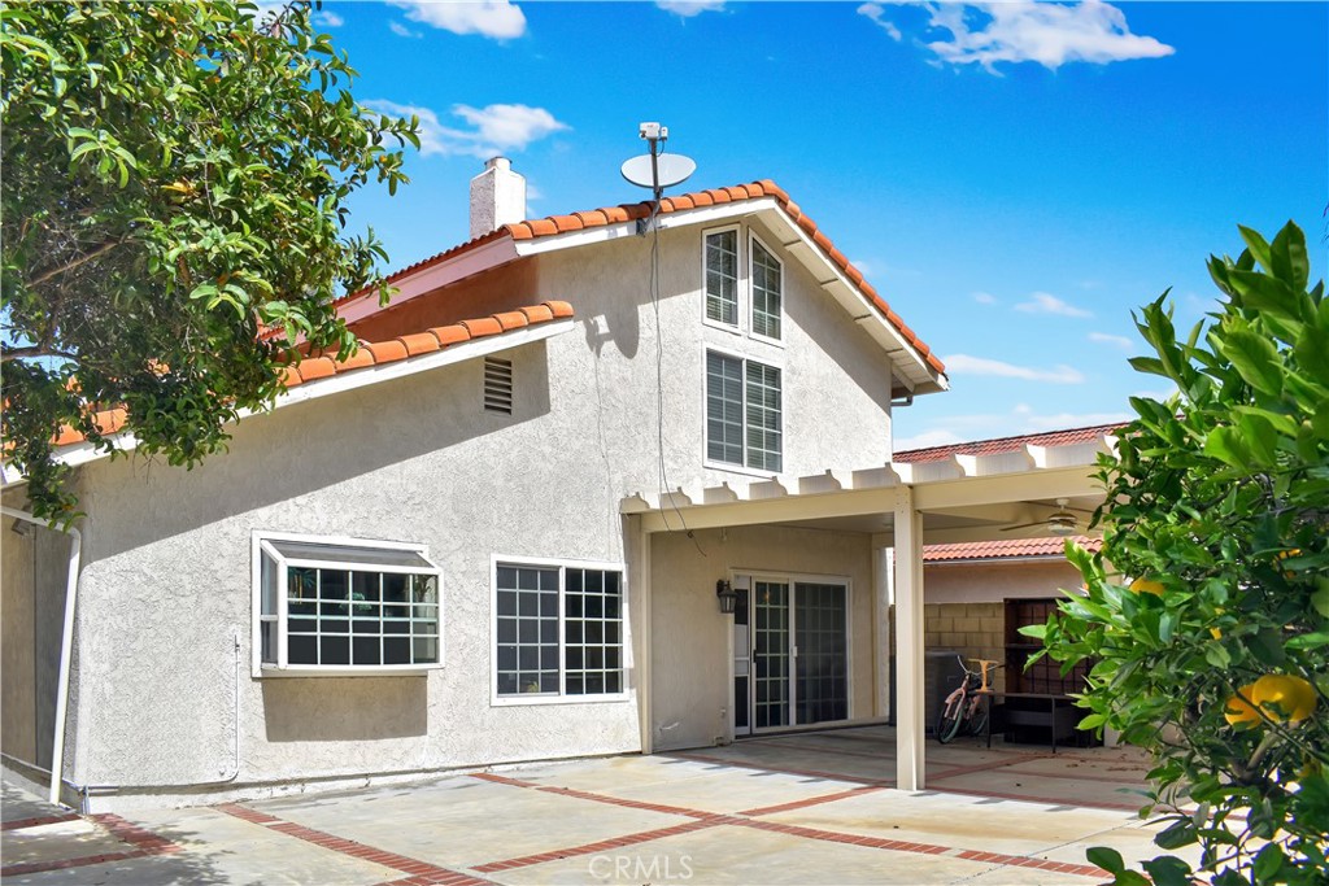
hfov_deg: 67.4
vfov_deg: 47.9
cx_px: 664
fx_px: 997
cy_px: 443
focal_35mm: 27
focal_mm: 18
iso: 100
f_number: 8
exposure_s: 1/400
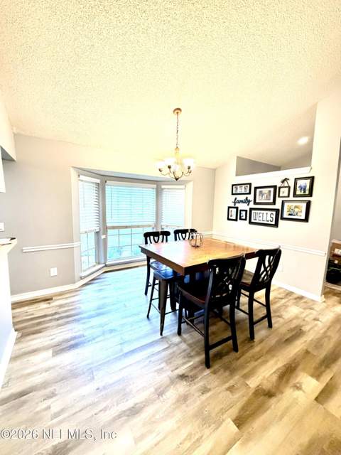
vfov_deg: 102.1
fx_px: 184
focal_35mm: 14
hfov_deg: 85.7
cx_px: 170
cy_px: 228
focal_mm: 2.22
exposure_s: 1/40
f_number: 2.2
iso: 1000
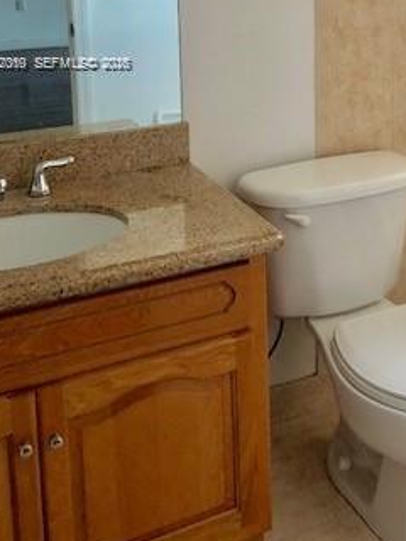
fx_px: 876
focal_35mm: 56
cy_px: 64
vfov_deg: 32.8
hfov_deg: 25.3
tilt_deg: -9.1
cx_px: 367
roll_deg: -0.1
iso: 32
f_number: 1.8
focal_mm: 4
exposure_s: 1/30
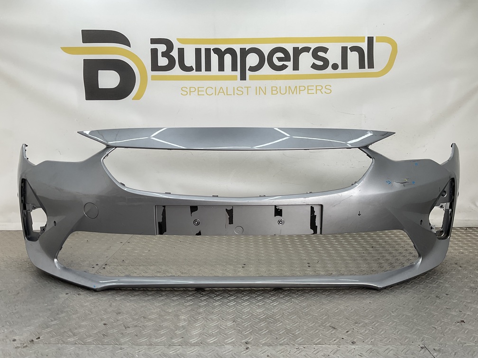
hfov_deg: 61.7
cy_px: 179
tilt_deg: -7.2
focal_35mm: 29
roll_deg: -0.7
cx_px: 239
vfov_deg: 48.2
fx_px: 400
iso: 16
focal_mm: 3
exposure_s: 1/190
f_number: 1.8
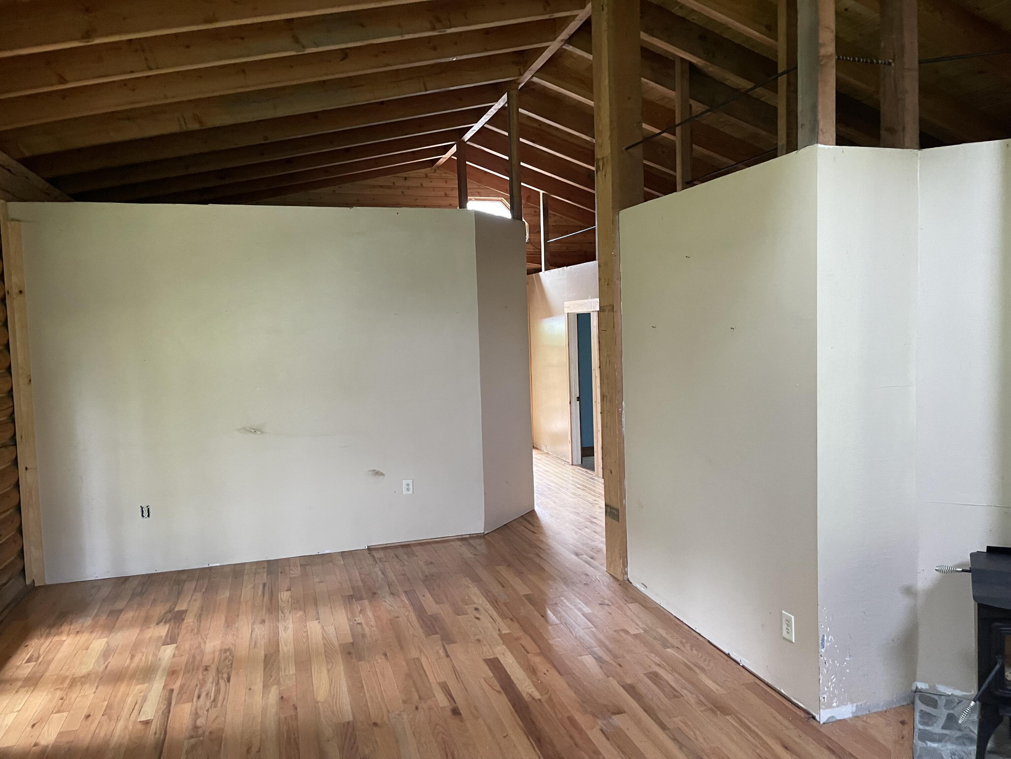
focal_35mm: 26
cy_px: 380
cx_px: 506
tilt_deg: -5.4
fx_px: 759
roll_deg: +2.4
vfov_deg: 53.1
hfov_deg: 67.3
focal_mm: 5.1
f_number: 1.6
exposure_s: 1/60
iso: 500
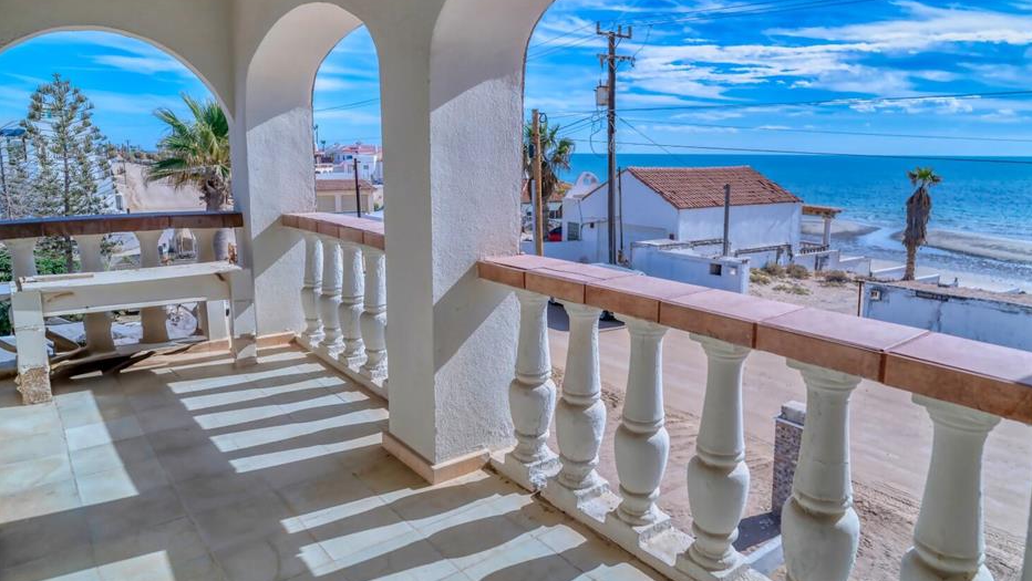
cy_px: 256
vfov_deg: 49.5
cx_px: 547
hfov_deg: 78.6
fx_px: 630
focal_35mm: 23
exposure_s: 1/3200
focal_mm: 20
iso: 125
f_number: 4.5
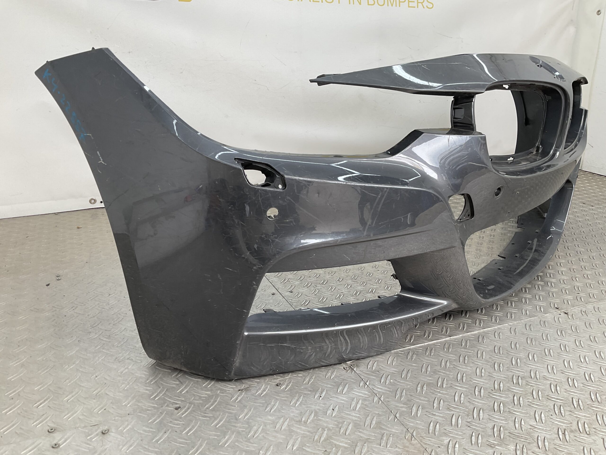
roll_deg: -2.7
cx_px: 303
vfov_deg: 48.2
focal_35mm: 29
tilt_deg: -21.0
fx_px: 508
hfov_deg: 61.7
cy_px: 228
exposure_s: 1/120
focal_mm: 3
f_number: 1.8
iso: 16
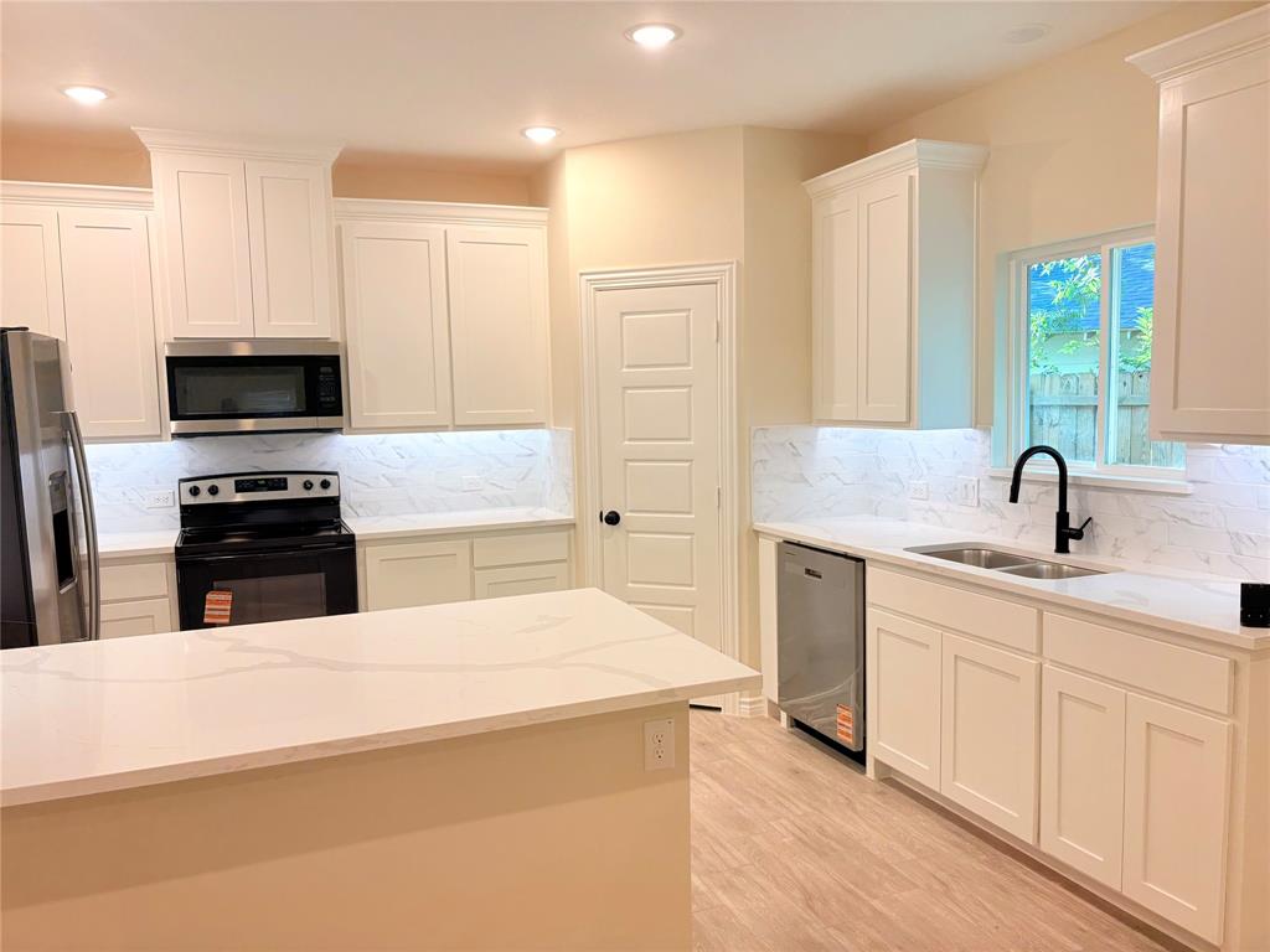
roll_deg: +2.1
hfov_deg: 67.3
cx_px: 635
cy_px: 476
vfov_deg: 53.1
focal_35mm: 26
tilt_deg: -5.5
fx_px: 954
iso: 100
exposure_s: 1/120
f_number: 1.6
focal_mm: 5.96
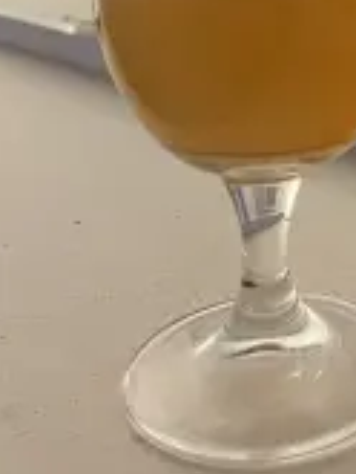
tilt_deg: -6.5
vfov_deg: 27.2
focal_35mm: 63
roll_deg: +0.5
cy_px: -89
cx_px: 408
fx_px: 863
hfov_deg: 21.9
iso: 640
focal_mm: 5.1
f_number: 1.6
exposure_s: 1/25
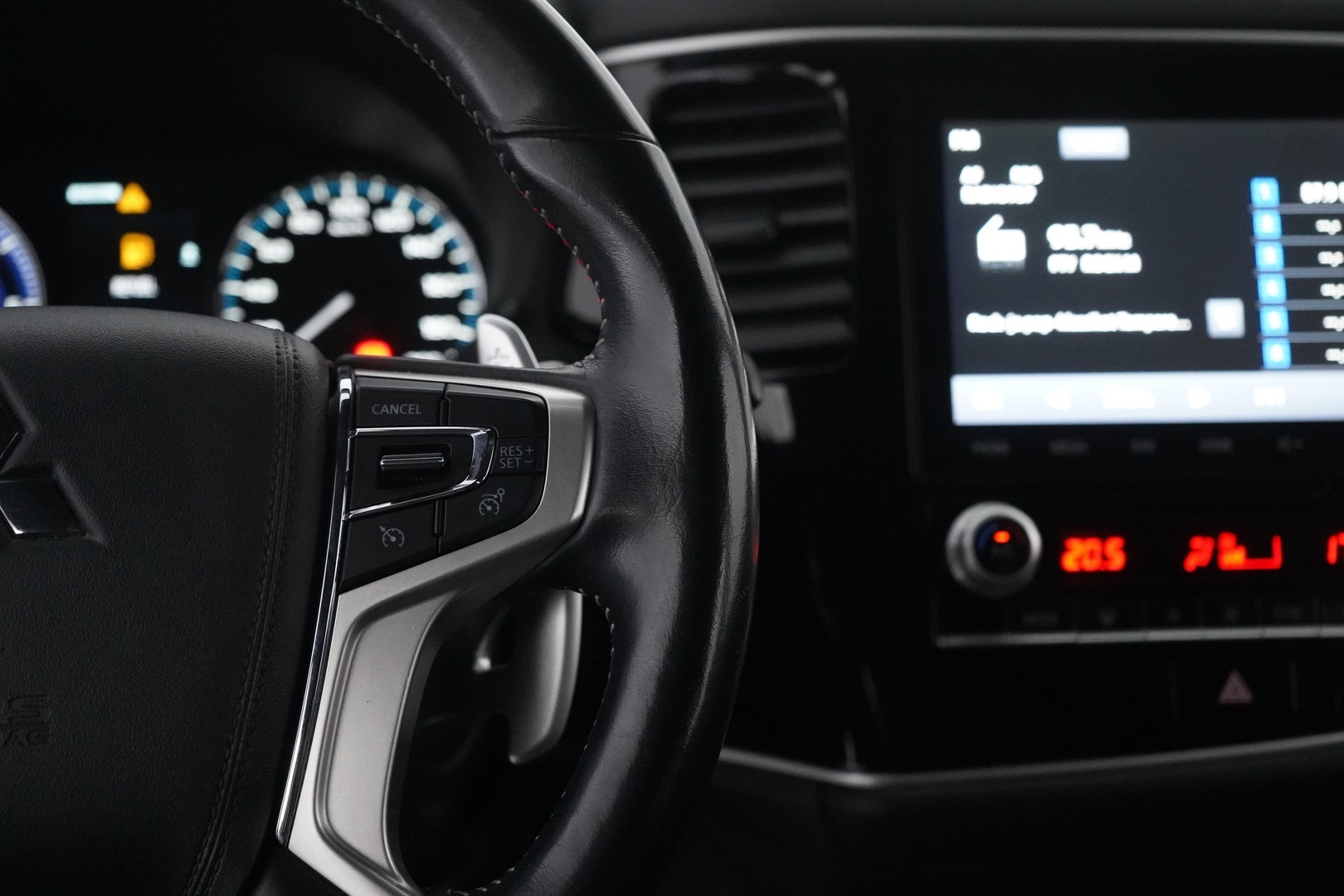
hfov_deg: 36.2
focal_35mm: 55
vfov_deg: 24.6
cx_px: 672
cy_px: 448
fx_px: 2053
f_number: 5
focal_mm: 55
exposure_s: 1/125
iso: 12800
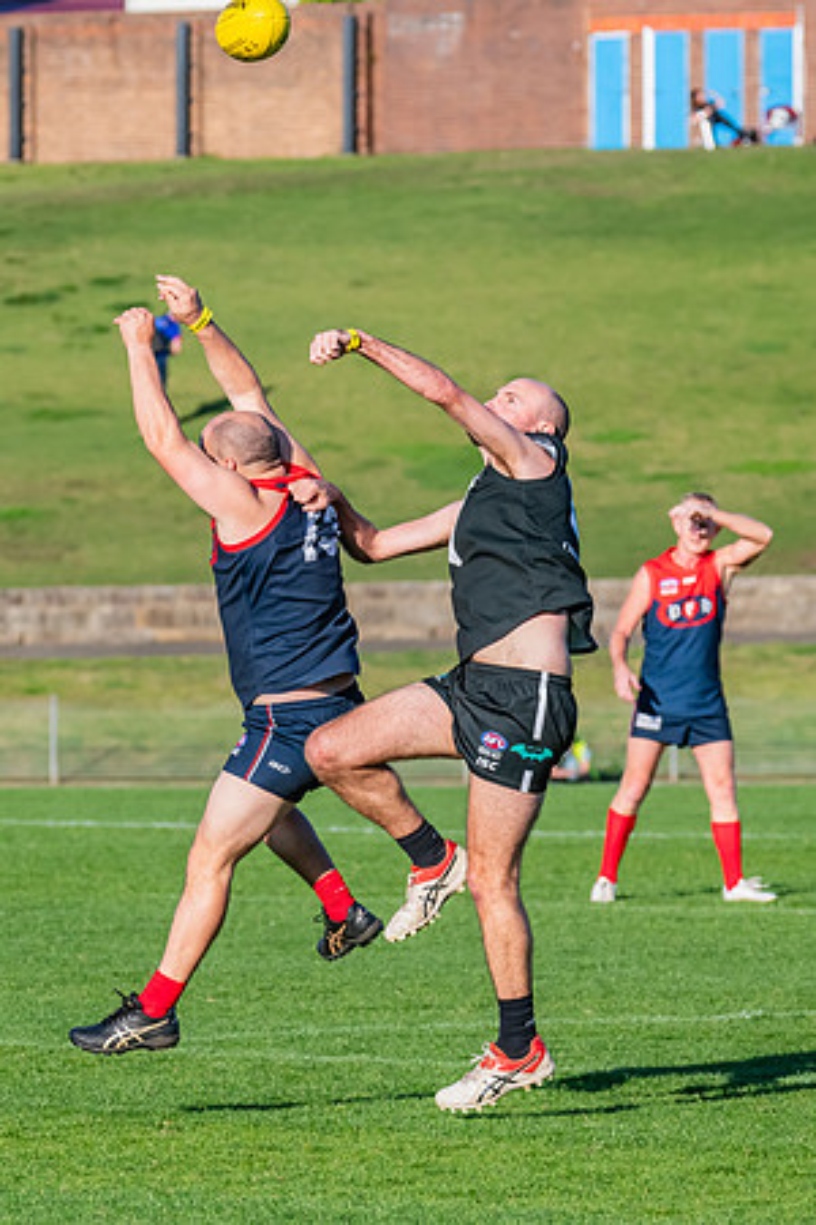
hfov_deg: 3.6
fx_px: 12988
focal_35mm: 382
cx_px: 262
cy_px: 639
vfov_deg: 5.4
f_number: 8
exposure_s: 1/1600
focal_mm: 240
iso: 800
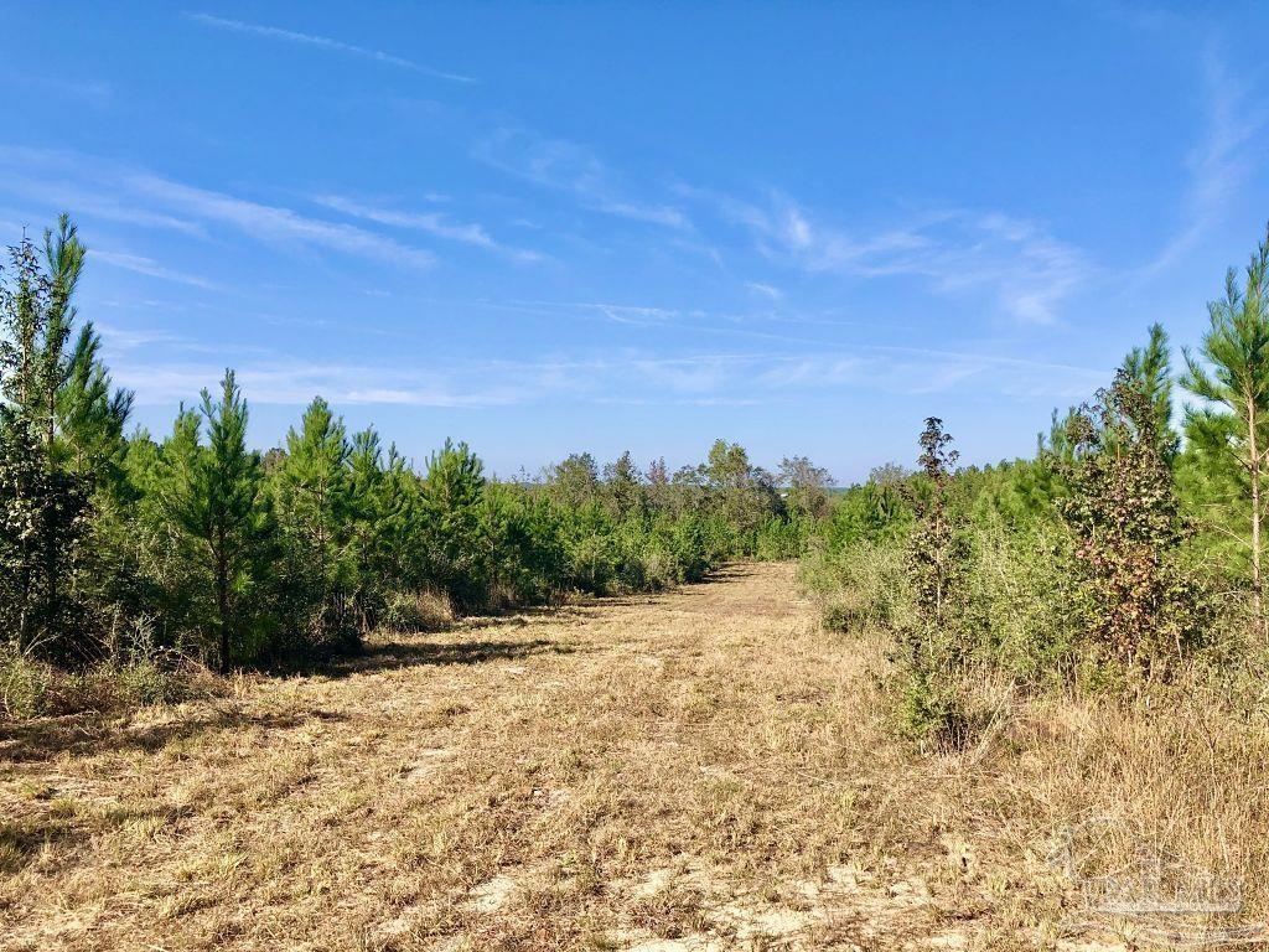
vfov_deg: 49.7
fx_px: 1026
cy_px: 476
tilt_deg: -1.6
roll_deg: +0.7
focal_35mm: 28
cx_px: 634
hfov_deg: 63.4
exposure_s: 1/1845
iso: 20
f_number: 1.8
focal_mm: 3.99
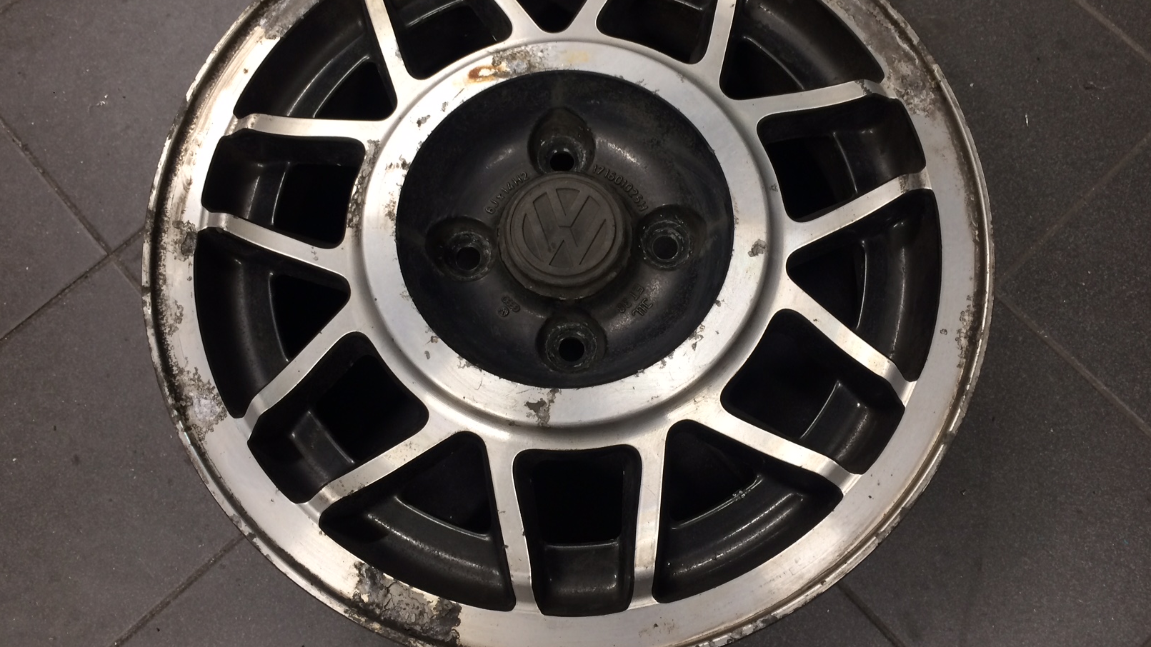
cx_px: 569
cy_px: 279
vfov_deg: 36.6
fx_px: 977
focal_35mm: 32
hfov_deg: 61.0
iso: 100
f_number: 2.2
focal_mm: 4.15
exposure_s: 1/33
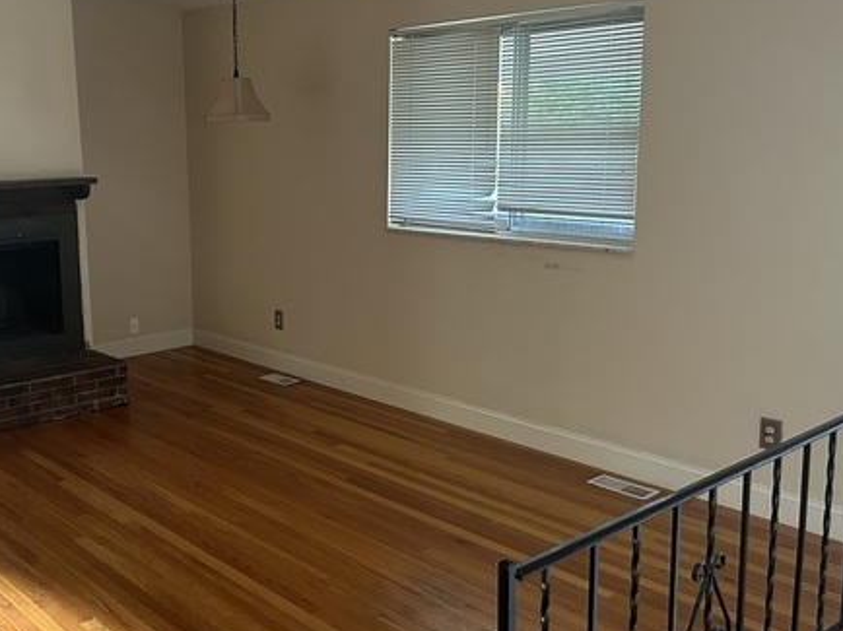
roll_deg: +1.9
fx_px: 974
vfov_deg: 35.9
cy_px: 303
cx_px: 259
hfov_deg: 45.9
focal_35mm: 40
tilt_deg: -12.6
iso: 320
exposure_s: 1/60
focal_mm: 5.7
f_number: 1.5
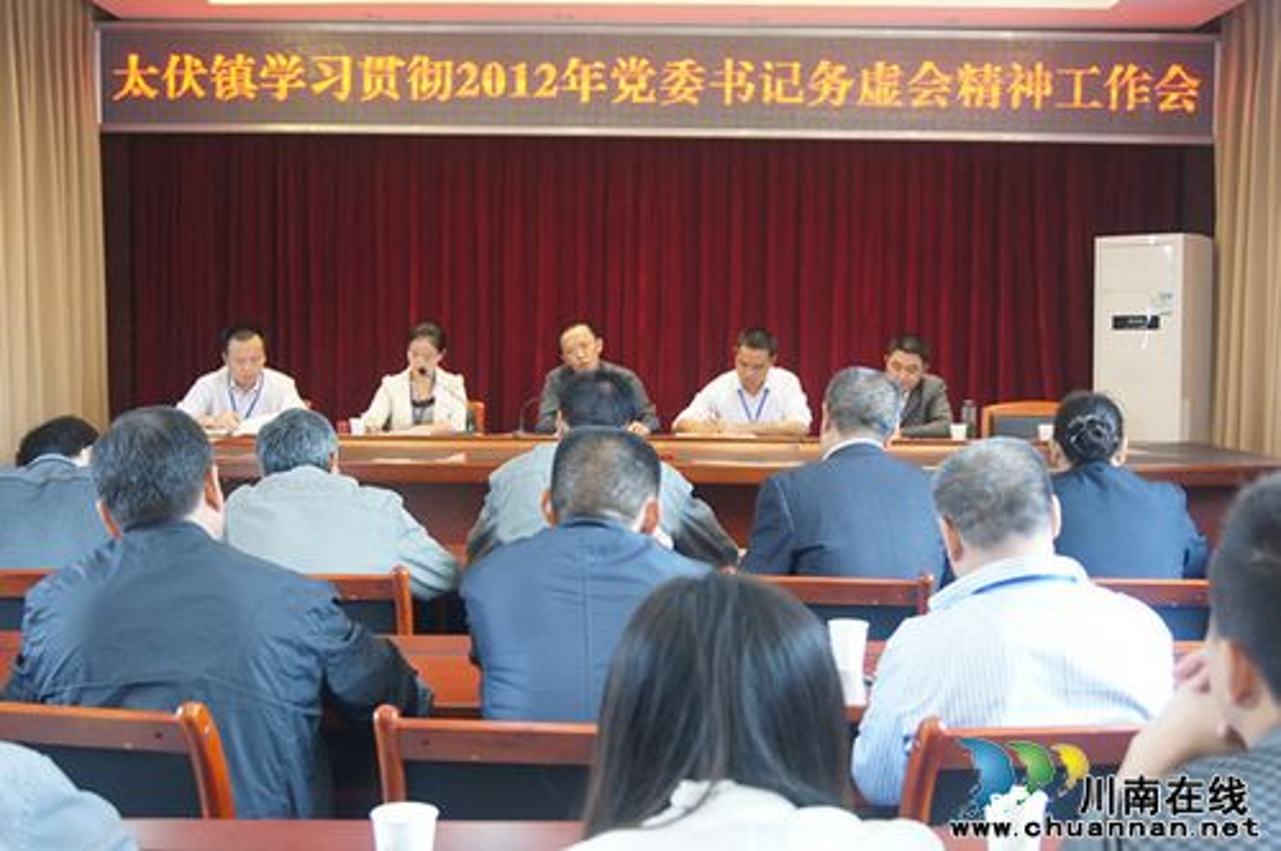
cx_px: 640
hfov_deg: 43.7
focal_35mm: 45
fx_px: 1599
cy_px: 426
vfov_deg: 29.8
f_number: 4.5
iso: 1600
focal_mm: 30
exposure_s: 1/50
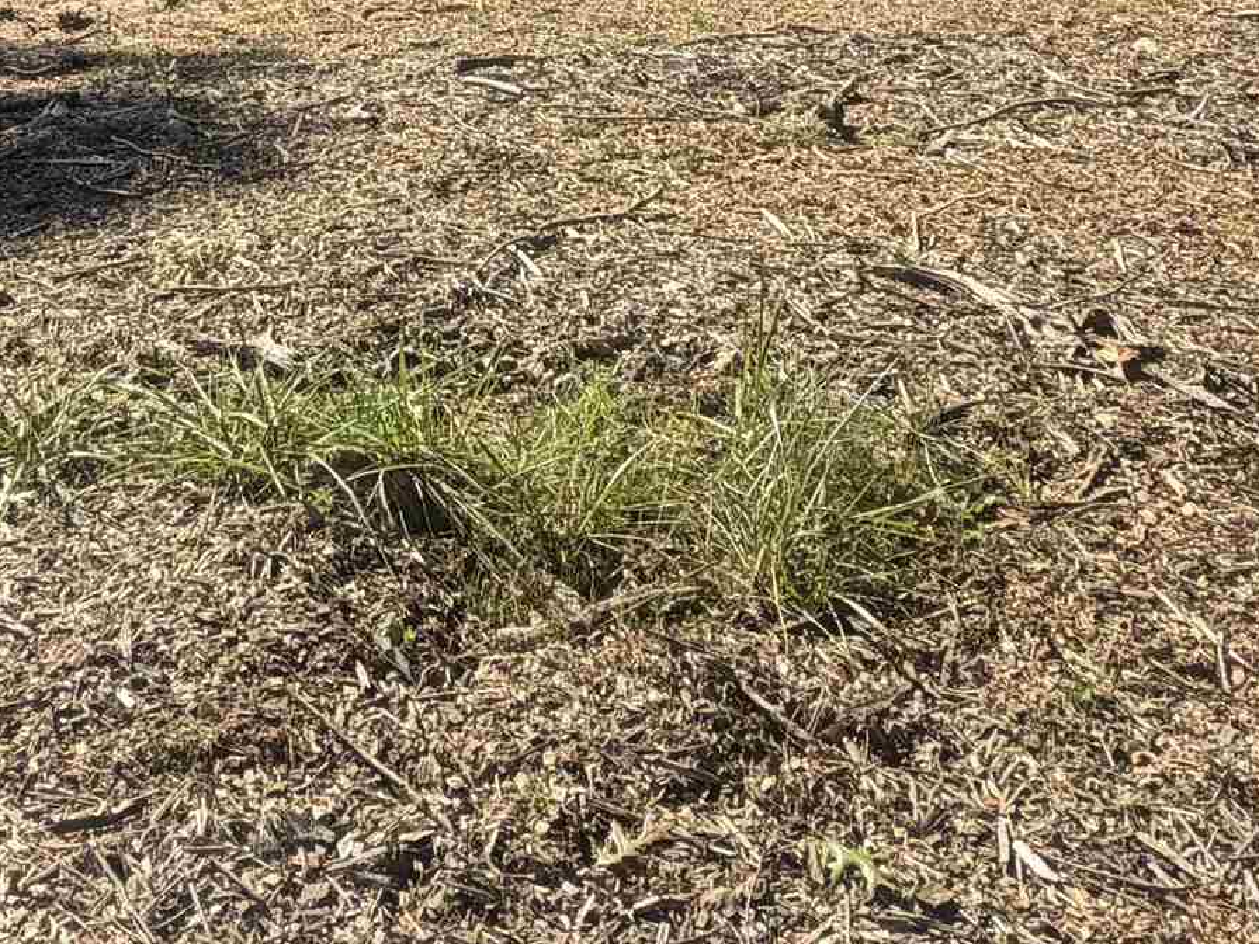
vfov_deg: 25.5
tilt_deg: -4.6
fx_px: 1746
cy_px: -326
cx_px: 377
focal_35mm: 48
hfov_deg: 39.0
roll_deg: +1.2
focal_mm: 2.22
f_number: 2.2
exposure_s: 1/770
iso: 40
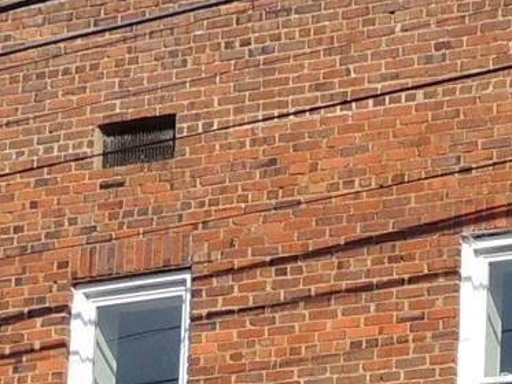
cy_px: 848
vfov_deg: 7.7
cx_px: 439
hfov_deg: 10.9
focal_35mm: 181
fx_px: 2678
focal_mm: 5.8
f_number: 3.2
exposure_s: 1/1250
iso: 100
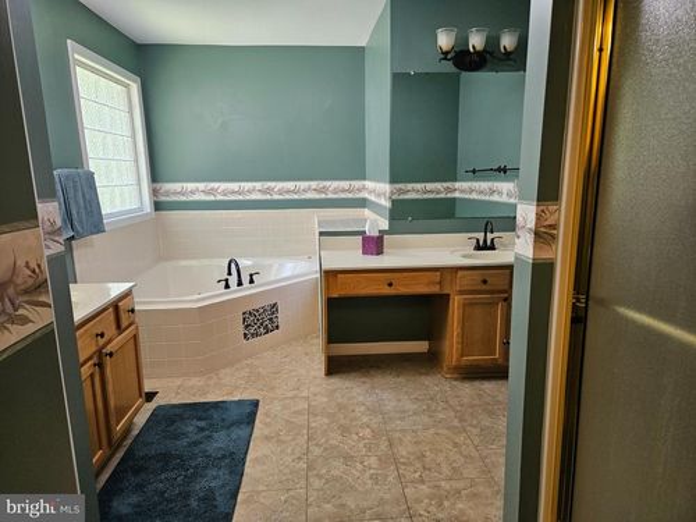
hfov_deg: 73.9
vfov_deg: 58.9
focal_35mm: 23
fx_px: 462
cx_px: 348
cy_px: 261
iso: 400
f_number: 1.8
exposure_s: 1/120
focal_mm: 5.4
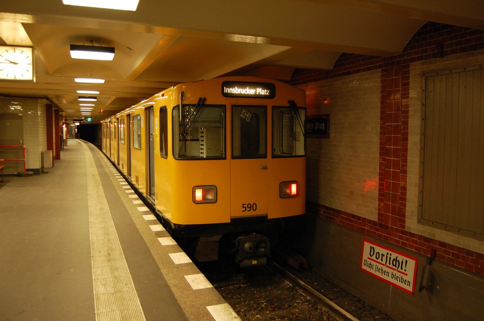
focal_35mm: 28
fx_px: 383
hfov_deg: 64.6
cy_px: 160
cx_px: 242
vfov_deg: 45.6
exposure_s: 1/25
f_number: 3.5
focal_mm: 19
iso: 800
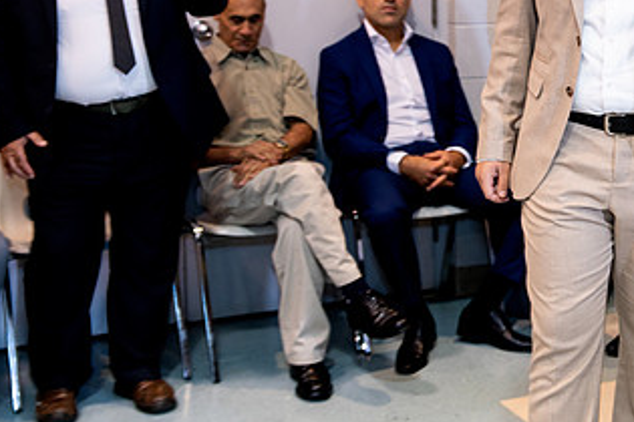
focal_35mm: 81
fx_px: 1426
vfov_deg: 16.7
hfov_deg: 24.3
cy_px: 79
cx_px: 572
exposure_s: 1/250
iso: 800
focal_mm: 44
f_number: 2.8
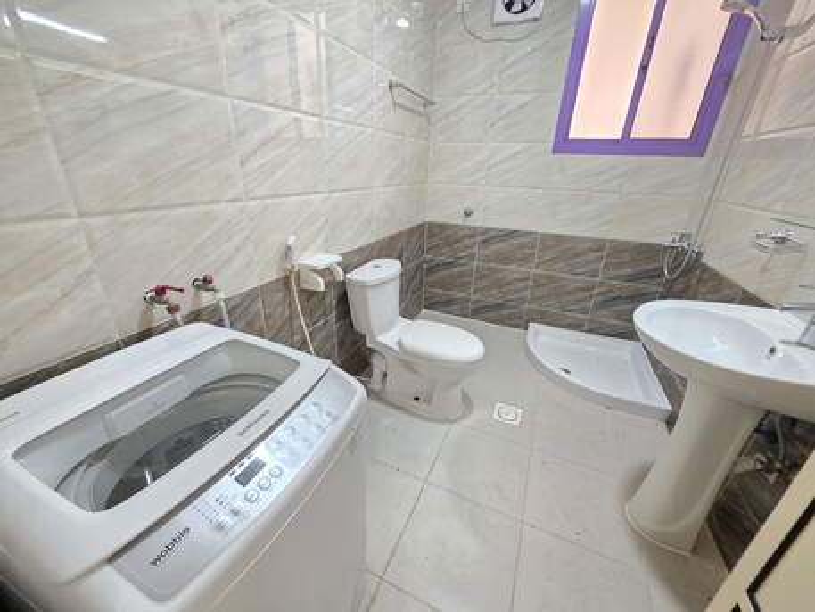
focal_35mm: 13
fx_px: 306
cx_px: 408
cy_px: 306
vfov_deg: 89.9
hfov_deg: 106.2
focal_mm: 2.2
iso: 320
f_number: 1.9
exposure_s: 1/50
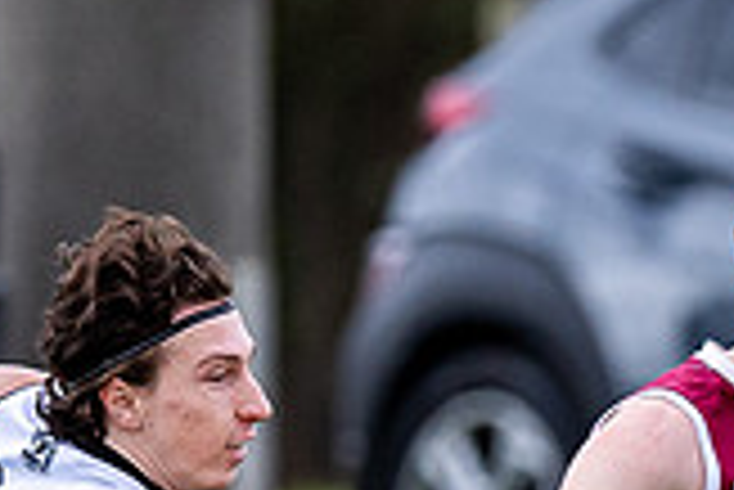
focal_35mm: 2955
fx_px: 60301
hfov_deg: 0.7
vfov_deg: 0.5
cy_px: 522
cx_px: 1207
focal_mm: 500
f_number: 4
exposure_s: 1/1600
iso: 720
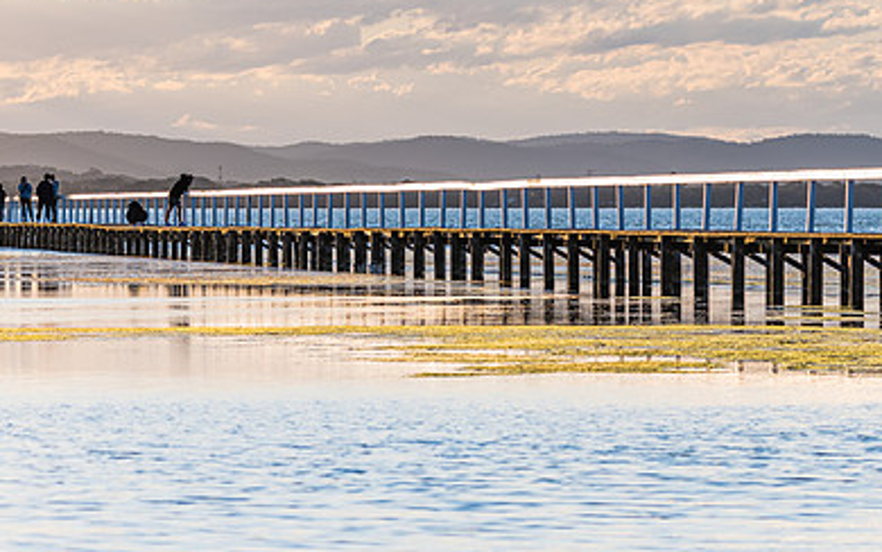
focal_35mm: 257
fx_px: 6179
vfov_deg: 5.1
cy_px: 232
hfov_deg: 8.2
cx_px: 419
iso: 320
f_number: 9
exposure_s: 1/640
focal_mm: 150
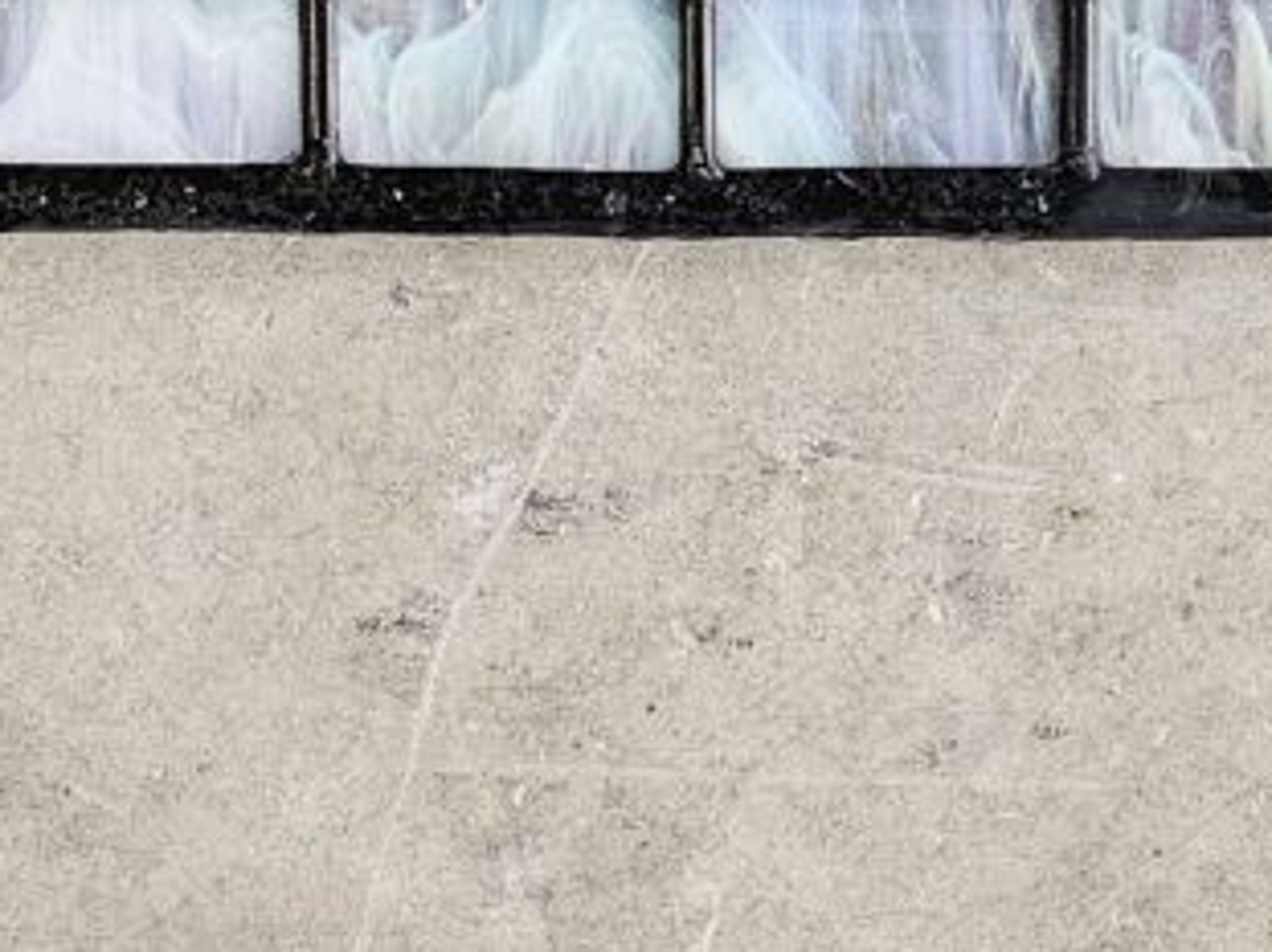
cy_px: 102
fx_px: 4261
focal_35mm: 116
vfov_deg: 12.7
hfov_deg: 17.0
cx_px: 806
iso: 125
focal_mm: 6.3
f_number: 1.7
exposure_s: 1/359
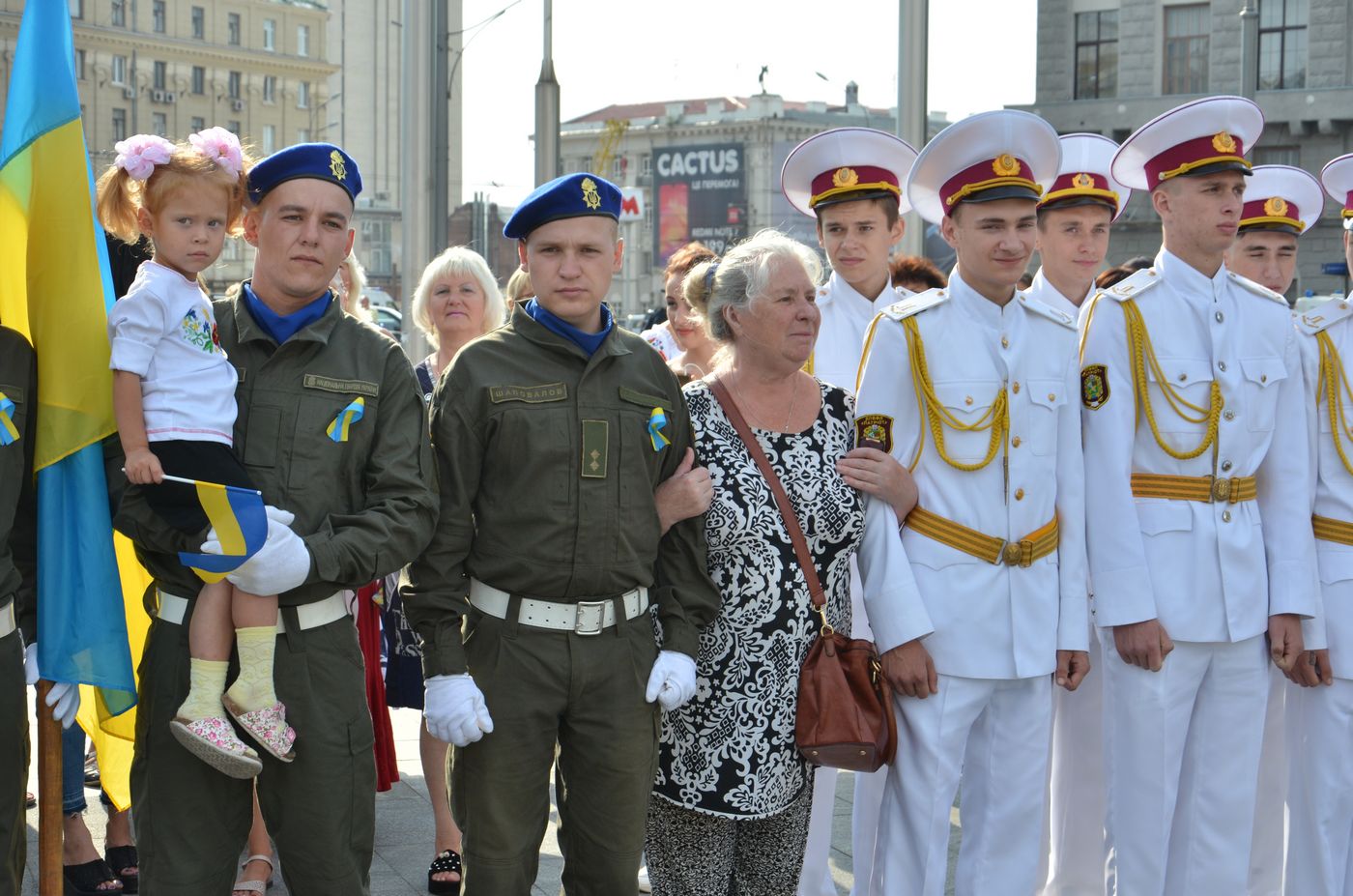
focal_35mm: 63
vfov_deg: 21.5
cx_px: 676
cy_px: 448
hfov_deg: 32.0
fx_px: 2363
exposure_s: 1/400
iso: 250
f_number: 9
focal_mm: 42
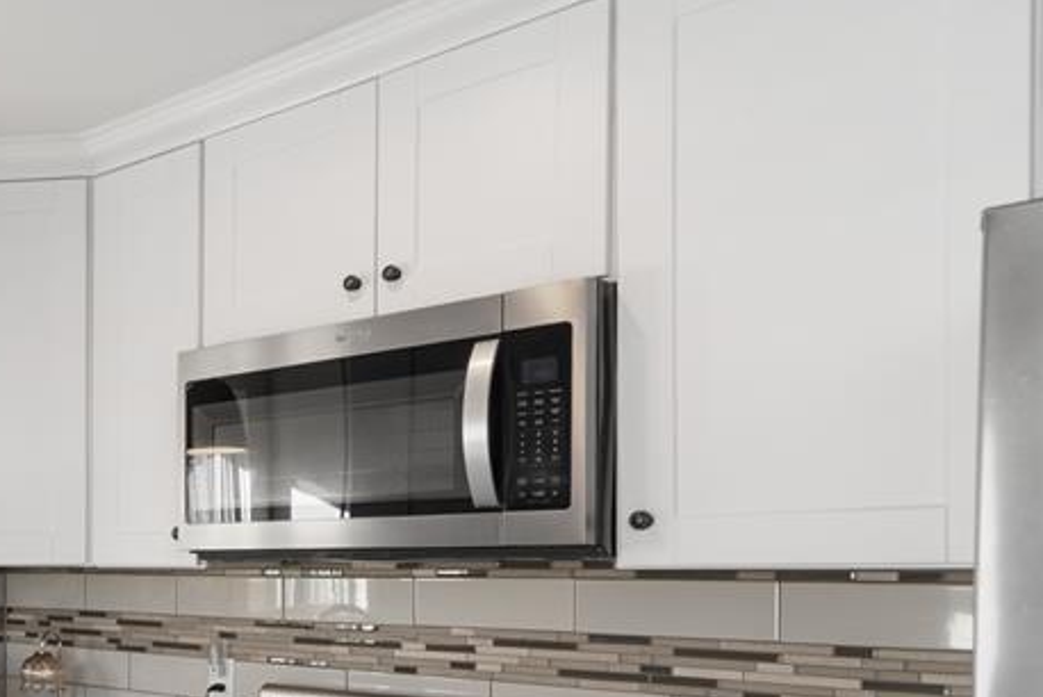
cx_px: -102
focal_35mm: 38
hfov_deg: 40.8
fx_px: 1102
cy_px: 612
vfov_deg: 33.5
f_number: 9
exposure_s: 1/25
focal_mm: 17
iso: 320
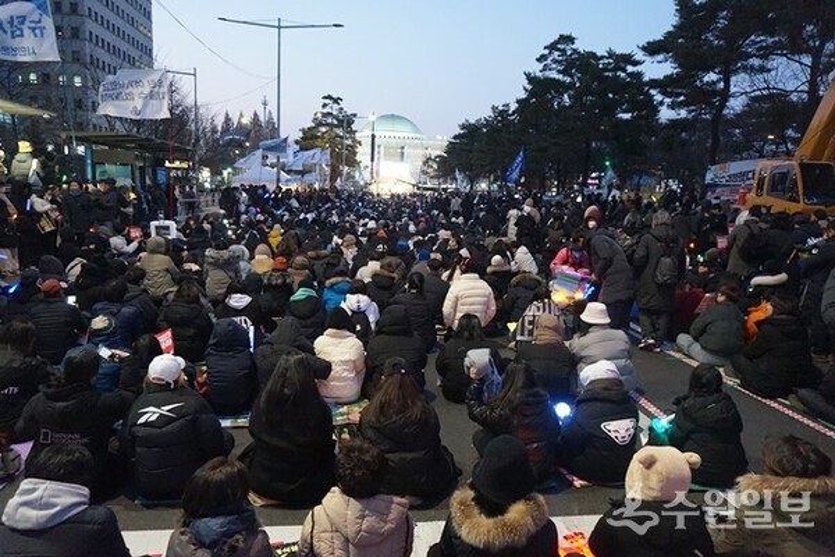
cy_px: 278
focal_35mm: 24
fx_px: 557
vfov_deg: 53.1
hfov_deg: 73.7
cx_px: 418
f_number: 3.5
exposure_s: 1/80
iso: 3200
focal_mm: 16
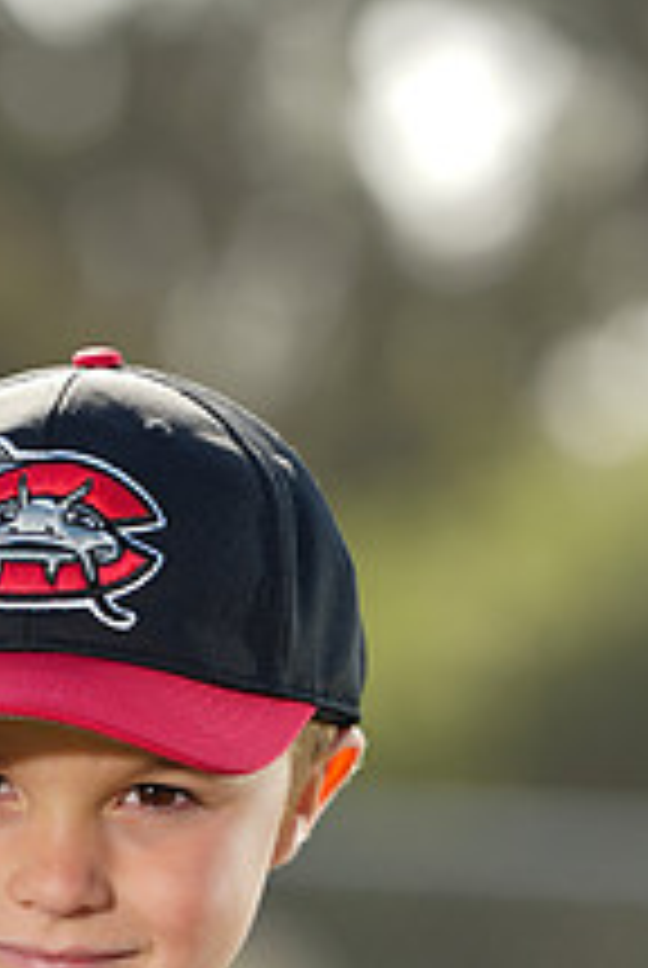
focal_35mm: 504
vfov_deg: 4.1
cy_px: 1198
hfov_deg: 2.7
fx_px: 13563
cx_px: 101
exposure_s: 1/250
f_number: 4.5
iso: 64
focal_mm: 187
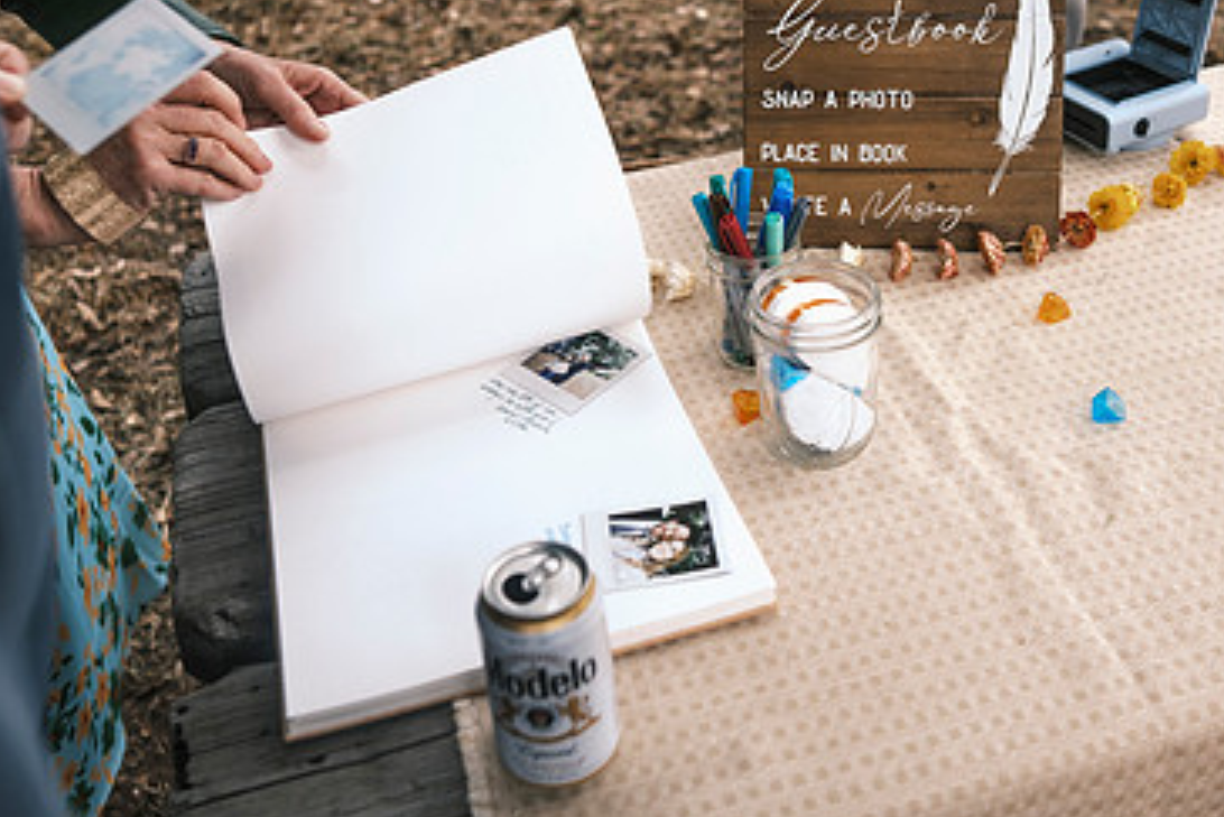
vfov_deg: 30.6
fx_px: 1463
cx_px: 669
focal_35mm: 43
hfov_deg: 45.4
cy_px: 197
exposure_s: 1/250
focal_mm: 18
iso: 500
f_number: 2
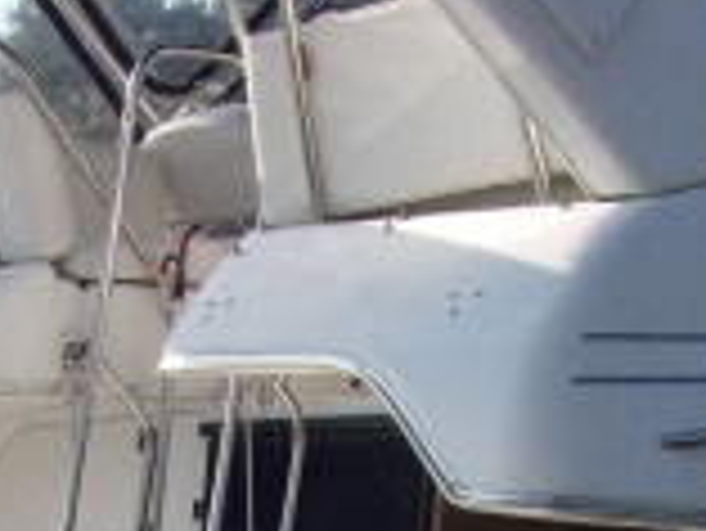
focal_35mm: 122
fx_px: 2490
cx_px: 193
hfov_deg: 16.1
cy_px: 783
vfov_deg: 11.7
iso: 80
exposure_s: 1/100
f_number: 10.8
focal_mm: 4.3
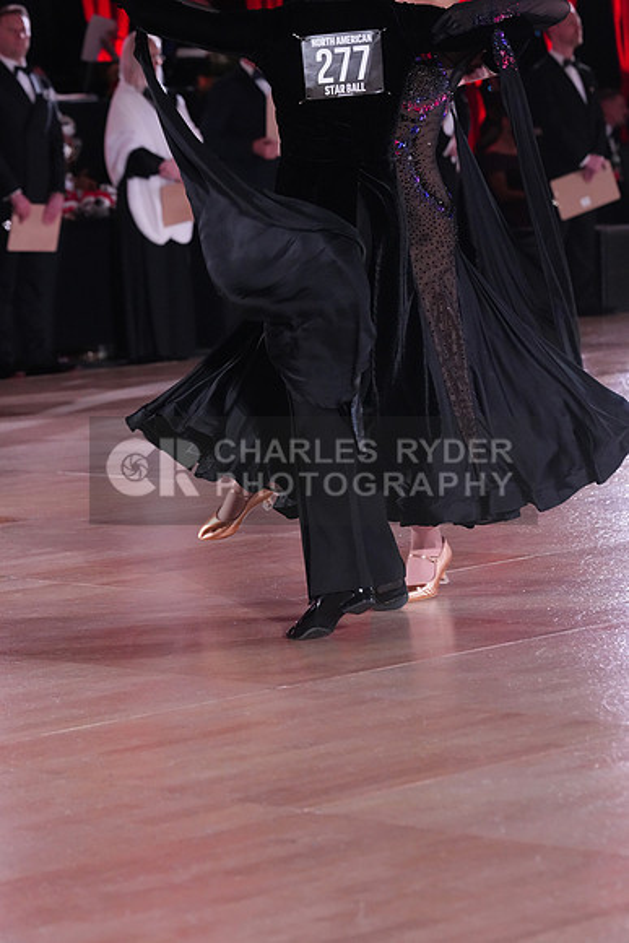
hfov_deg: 10.2
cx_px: 314
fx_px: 3536
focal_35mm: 135
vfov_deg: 15.2
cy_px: 472
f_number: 5.6
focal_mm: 135
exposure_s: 1/250
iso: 5000
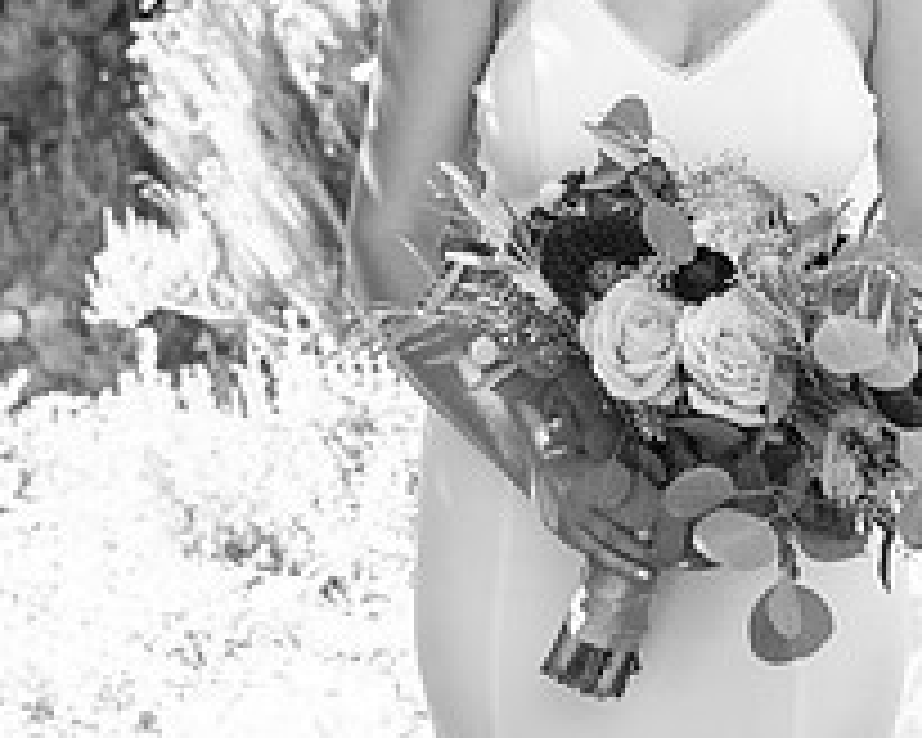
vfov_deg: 10.6
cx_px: 670
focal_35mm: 144
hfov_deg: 13.3
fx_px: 3929
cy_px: -50
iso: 640
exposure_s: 1/400
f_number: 5
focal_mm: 70
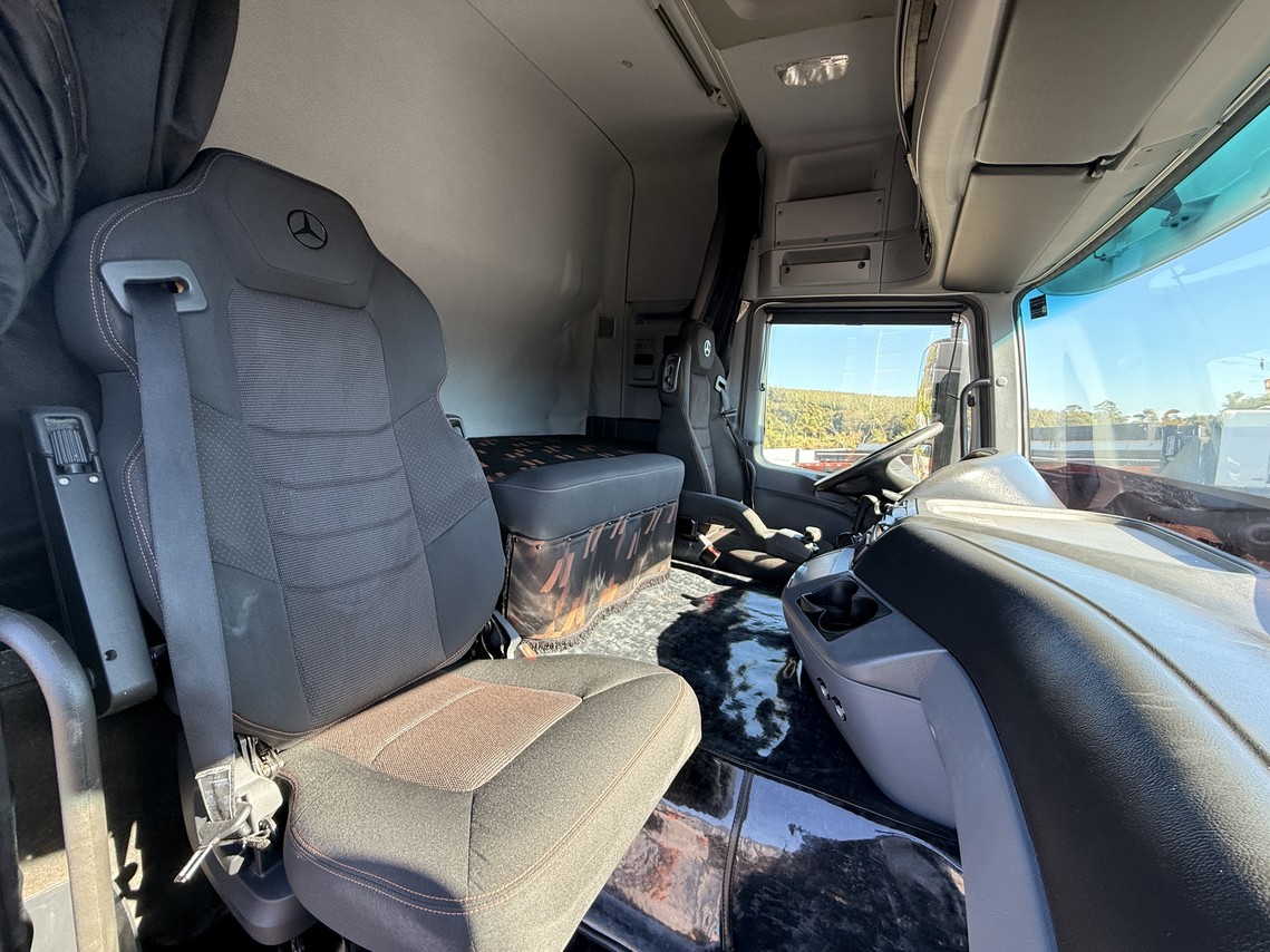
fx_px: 514
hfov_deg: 102.1
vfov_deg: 85.7
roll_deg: -0.8
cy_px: 476
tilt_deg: -5.0
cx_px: 635
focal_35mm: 14
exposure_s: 1/99
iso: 100
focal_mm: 2.22
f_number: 2.2
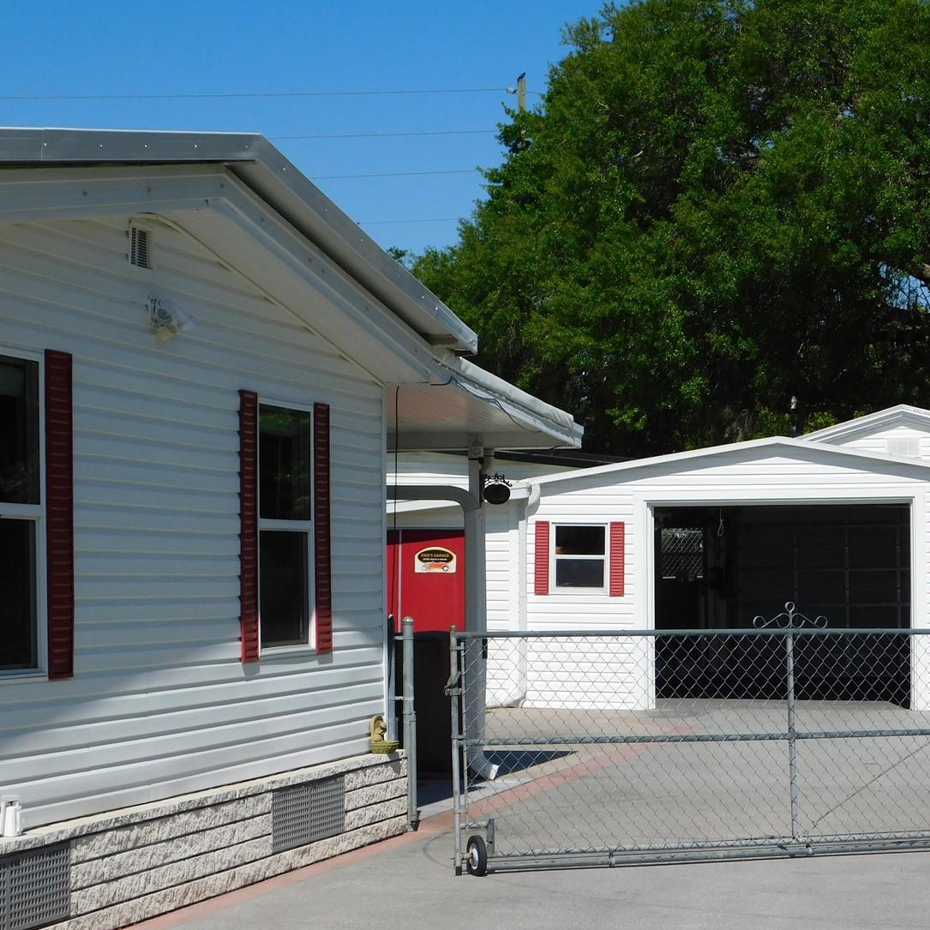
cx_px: 638
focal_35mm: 86
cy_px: 499
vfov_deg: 20.2
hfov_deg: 20.1
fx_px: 2614
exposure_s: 1/500
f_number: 8.4
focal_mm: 11.7
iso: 125
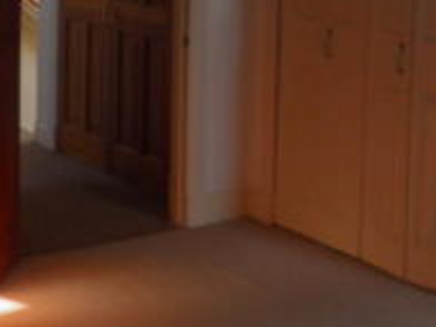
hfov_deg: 21.5
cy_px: -56
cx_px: 510
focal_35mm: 85
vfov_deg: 16.7
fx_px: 1071
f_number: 2.8
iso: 64
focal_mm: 4.9
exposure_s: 1/30
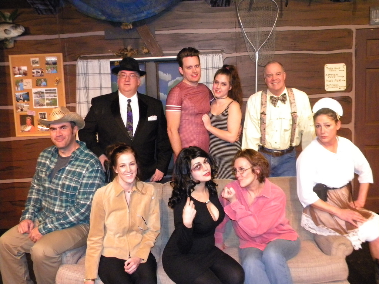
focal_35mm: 36
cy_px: 142
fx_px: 394
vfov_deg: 39.7
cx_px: 190
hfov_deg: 51.4
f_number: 3.7
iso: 800
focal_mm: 6.4
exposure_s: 1/33.8
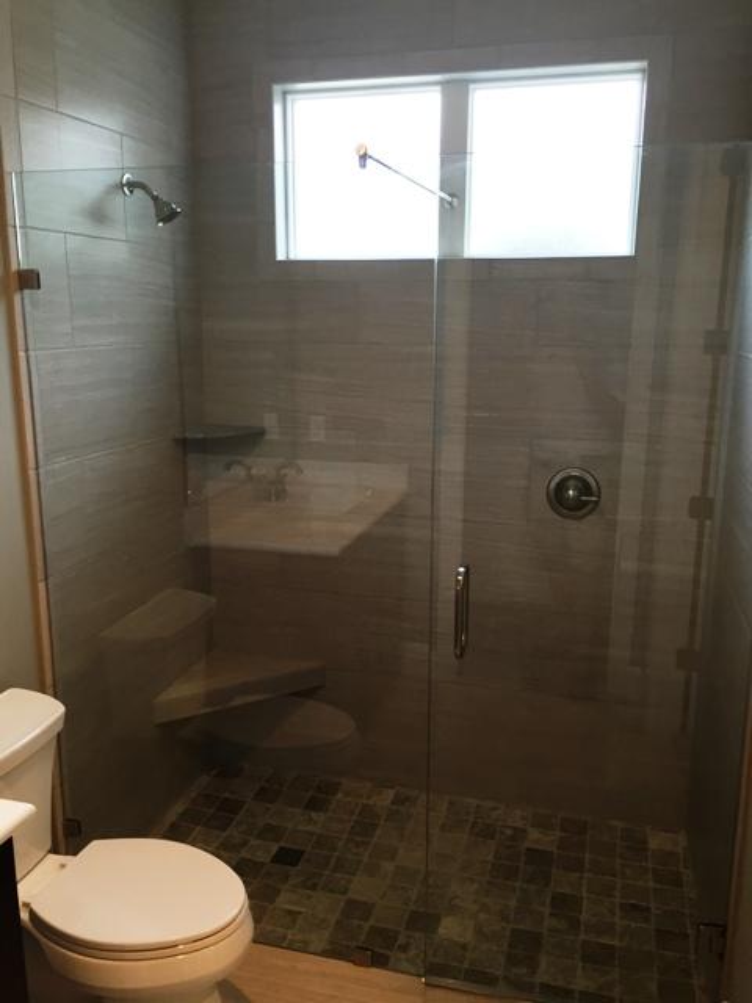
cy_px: 502
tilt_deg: -11.7
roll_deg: -0.5
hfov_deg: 48.2
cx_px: 376
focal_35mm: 29
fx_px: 840
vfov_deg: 61.7
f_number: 2.2
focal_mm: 4.15
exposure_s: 1/30
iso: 80
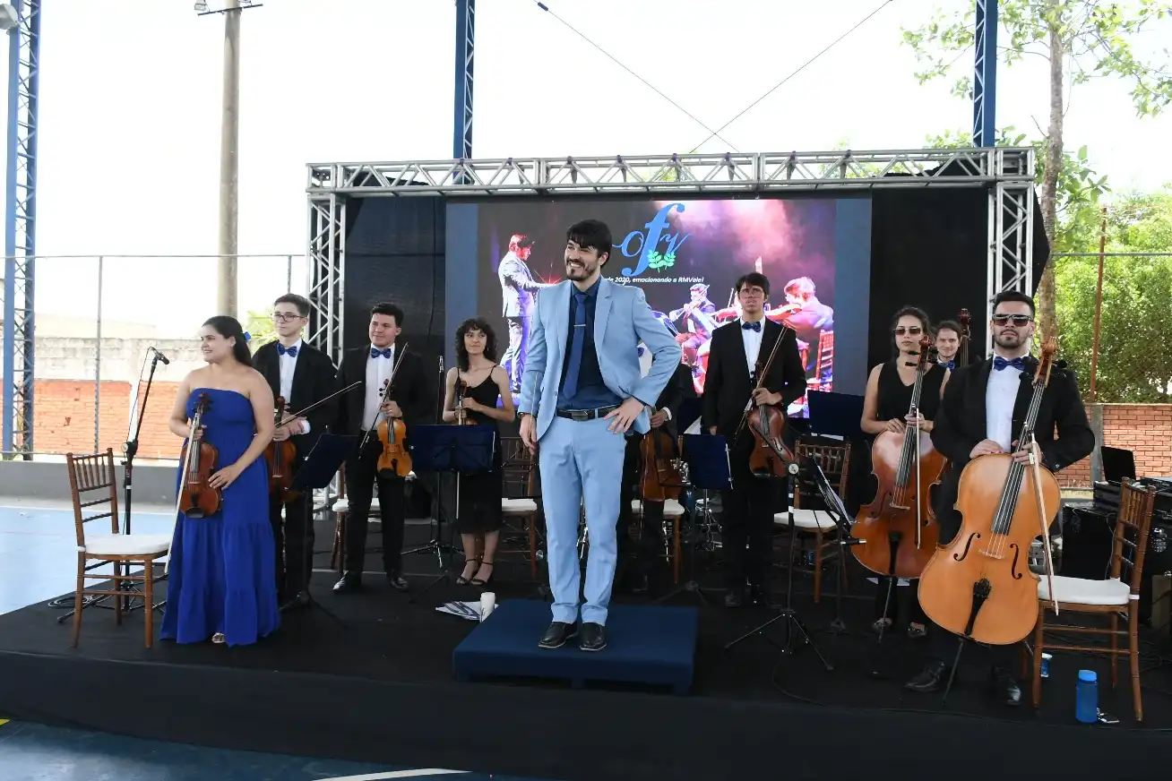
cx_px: 586
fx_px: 879
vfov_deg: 47.9
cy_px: 390
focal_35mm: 27
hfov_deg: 67.4
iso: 1600
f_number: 8
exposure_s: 1/400
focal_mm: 18
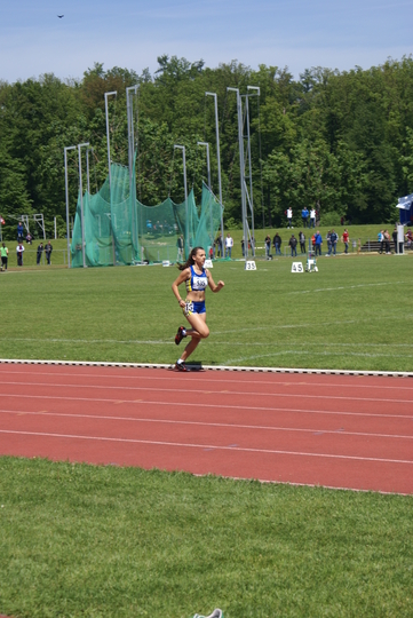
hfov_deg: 13.1
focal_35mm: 105
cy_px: 309
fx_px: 1803
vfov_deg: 19.4
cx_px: 206
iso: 100
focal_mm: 70
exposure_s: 1/320
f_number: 7.1
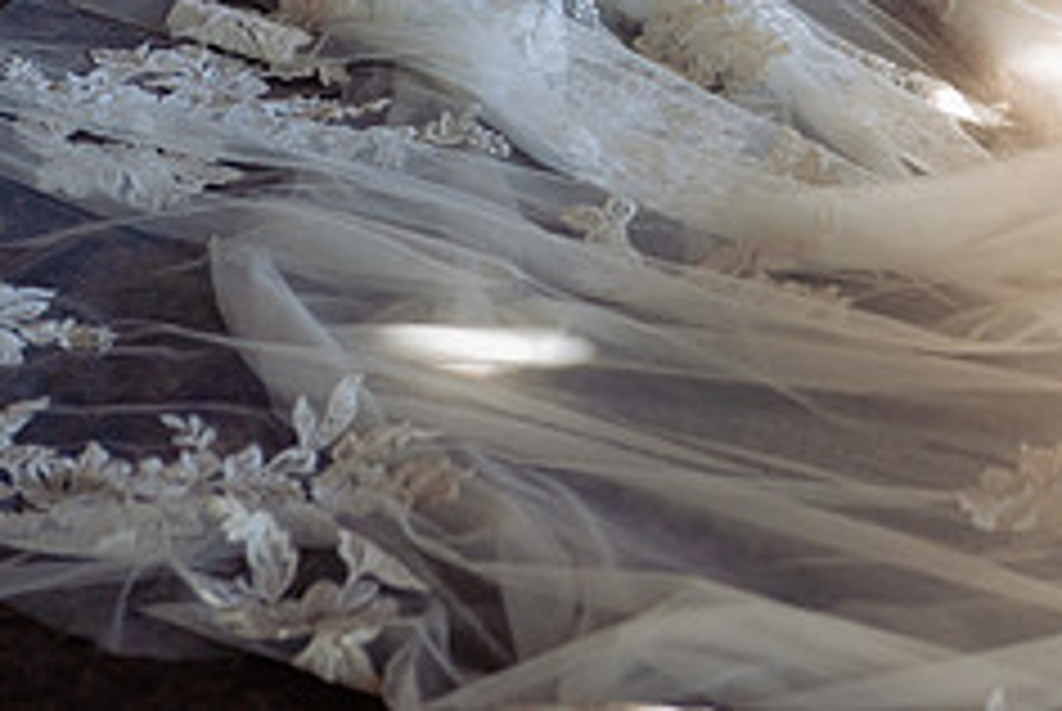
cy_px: -155
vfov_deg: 7.9
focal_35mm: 172
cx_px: 814
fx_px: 5080
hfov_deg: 11.9
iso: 400
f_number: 4
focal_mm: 70
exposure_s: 1/500
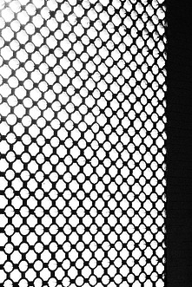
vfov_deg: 20.4
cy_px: 217
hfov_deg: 13.5
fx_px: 791
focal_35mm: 99
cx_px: -24
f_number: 2.8
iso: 500
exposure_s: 1/30
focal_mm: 18.3
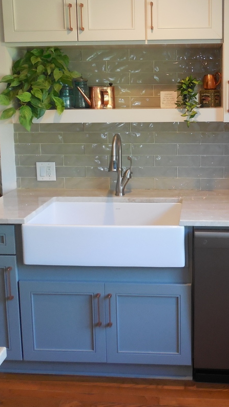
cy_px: 142
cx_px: 178
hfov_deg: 31.3
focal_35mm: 37
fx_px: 400
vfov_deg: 53.2
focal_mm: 4.5
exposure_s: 1/30
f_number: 3.1
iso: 280
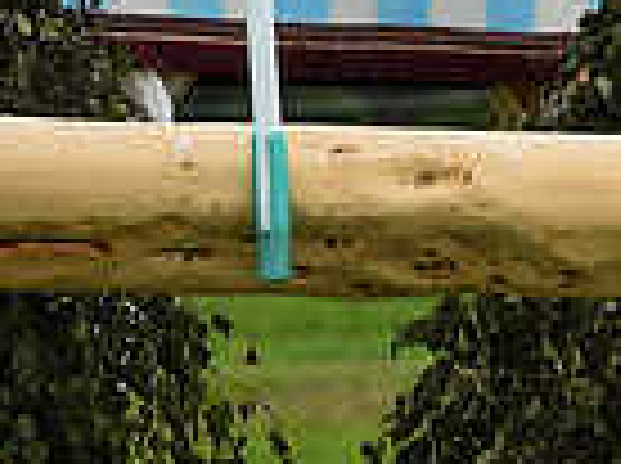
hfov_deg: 2.8
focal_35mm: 709
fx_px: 12697
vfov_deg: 2.1
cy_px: 338
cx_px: 1251
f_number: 5
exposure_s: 1/1000
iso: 200
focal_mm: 175
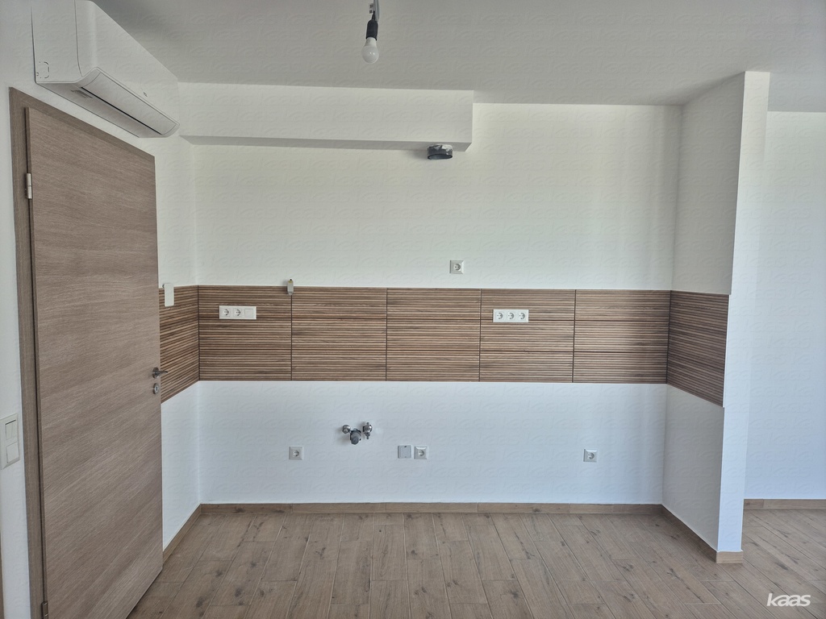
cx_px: 413
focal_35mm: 23
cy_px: 310
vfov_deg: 58.9
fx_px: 549
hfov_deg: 73.9
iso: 50
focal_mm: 5.4
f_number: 1.8
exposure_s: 1/180
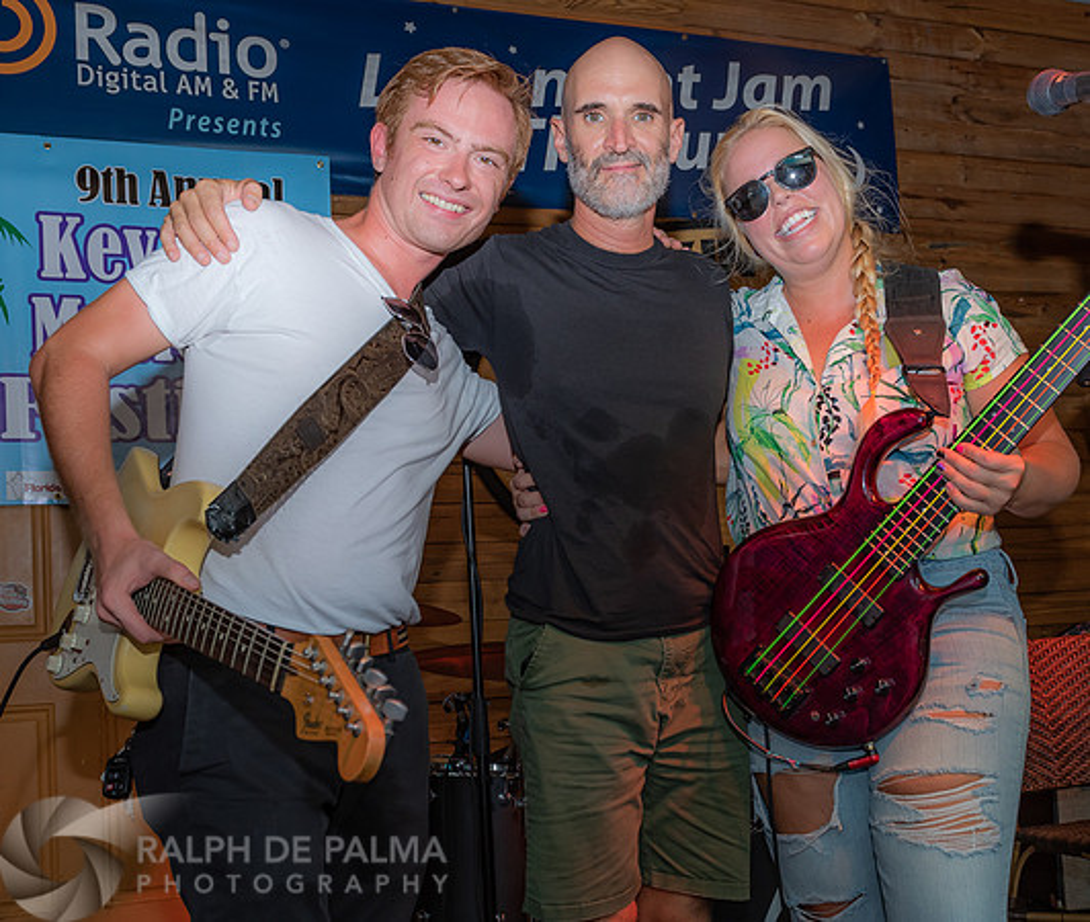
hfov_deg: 44.3
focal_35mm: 40
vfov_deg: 38.0
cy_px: 550
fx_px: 1335
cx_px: 625
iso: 400
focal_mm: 24
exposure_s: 1/160
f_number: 5.6
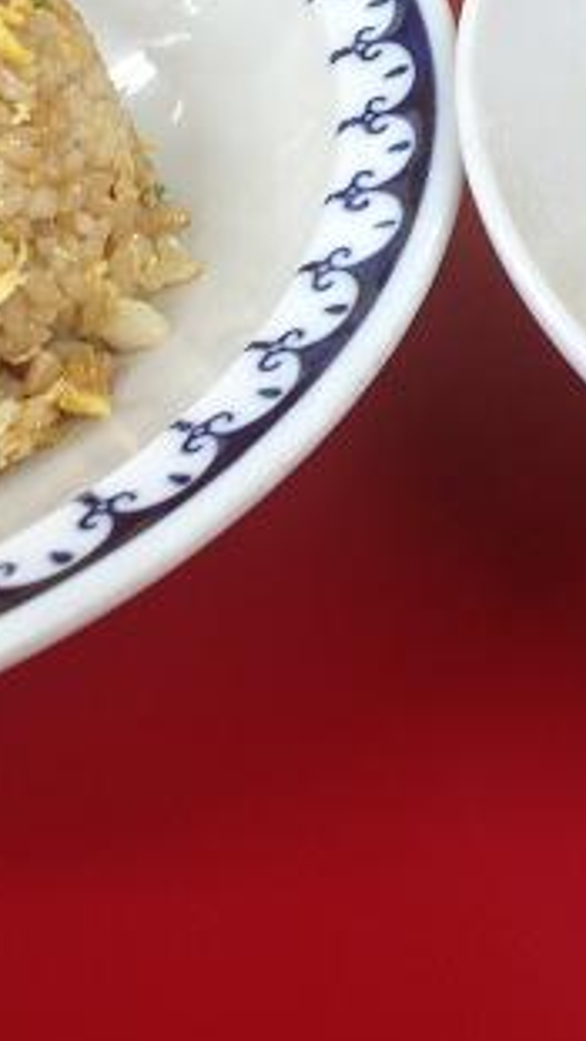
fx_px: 2762
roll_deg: +1.1
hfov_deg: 12.1
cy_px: 161
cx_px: 432
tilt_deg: -39.1
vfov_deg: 21.0
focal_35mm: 100
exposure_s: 1/30
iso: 50
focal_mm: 4.28
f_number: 2.4
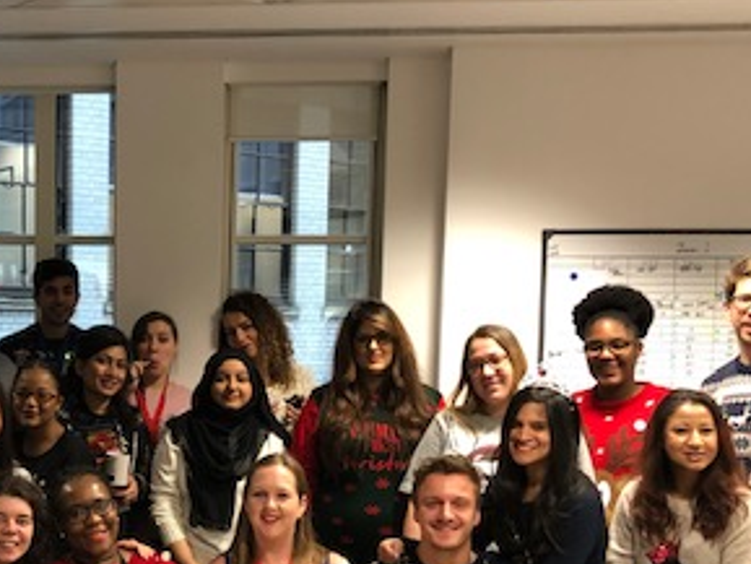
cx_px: 127
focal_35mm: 62
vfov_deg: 23.2
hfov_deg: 30.3
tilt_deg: -5.0
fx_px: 1346
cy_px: 473
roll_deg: +0.3
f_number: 1.8
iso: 64
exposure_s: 1/17
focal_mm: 3.99
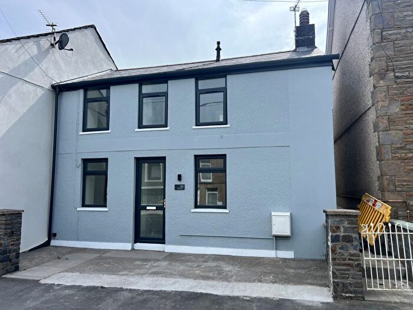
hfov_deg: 67.3
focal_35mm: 26
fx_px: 310
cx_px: 206
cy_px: 155
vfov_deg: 53.1
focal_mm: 5.7
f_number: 1.5
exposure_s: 1/3460
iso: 50
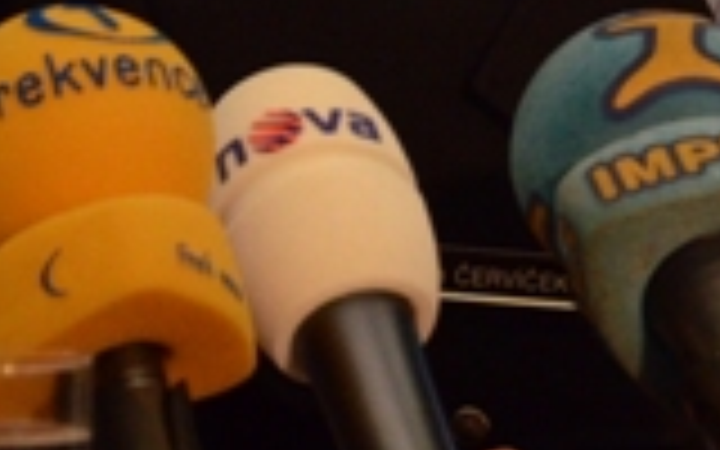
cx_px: 945
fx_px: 11047
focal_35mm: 563
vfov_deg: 2.3
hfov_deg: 3.7
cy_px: -164
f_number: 5.6
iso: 2500
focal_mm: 92
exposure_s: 1/60
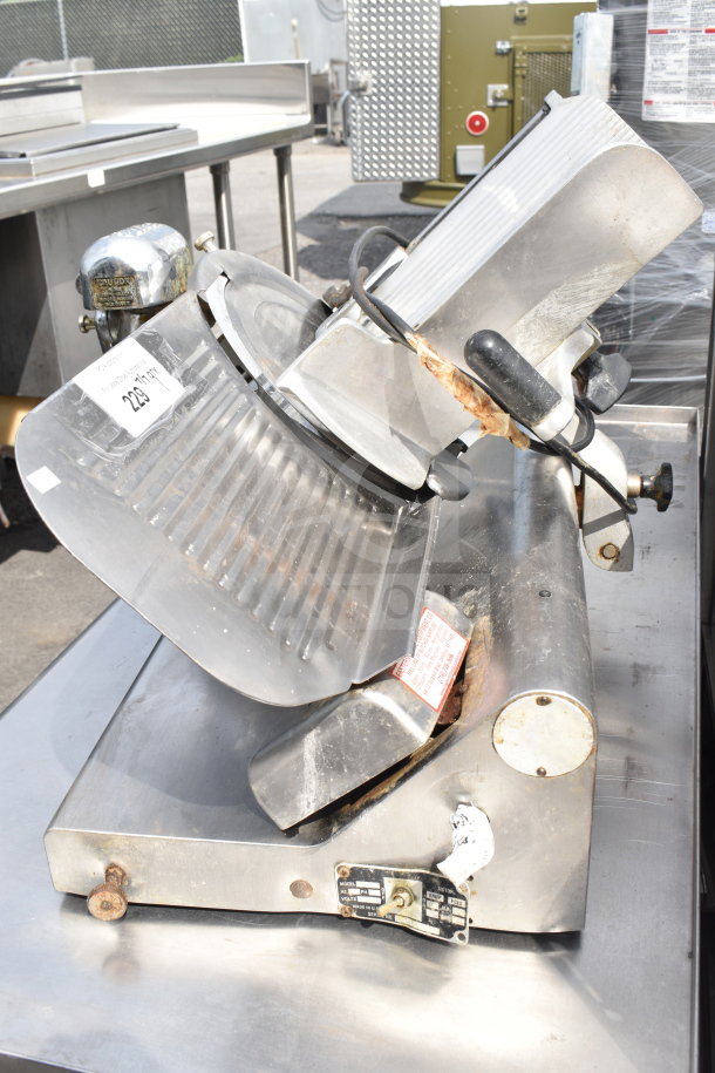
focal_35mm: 36
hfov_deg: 36.9
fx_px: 1072
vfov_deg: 53.1
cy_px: 536
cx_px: 358
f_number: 8
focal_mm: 24
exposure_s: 1/250
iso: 200
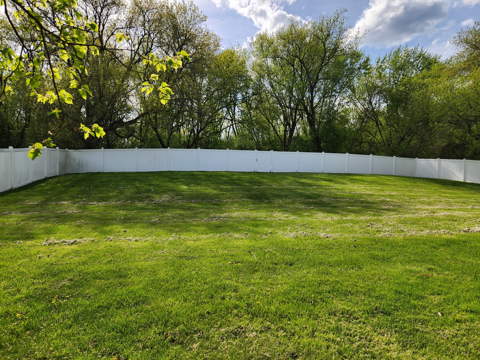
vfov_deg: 58.9
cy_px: 180
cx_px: 240
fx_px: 319
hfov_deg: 73.9
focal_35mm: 23
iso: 20
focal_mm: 5.4
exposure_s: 1/1690
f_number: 1.8
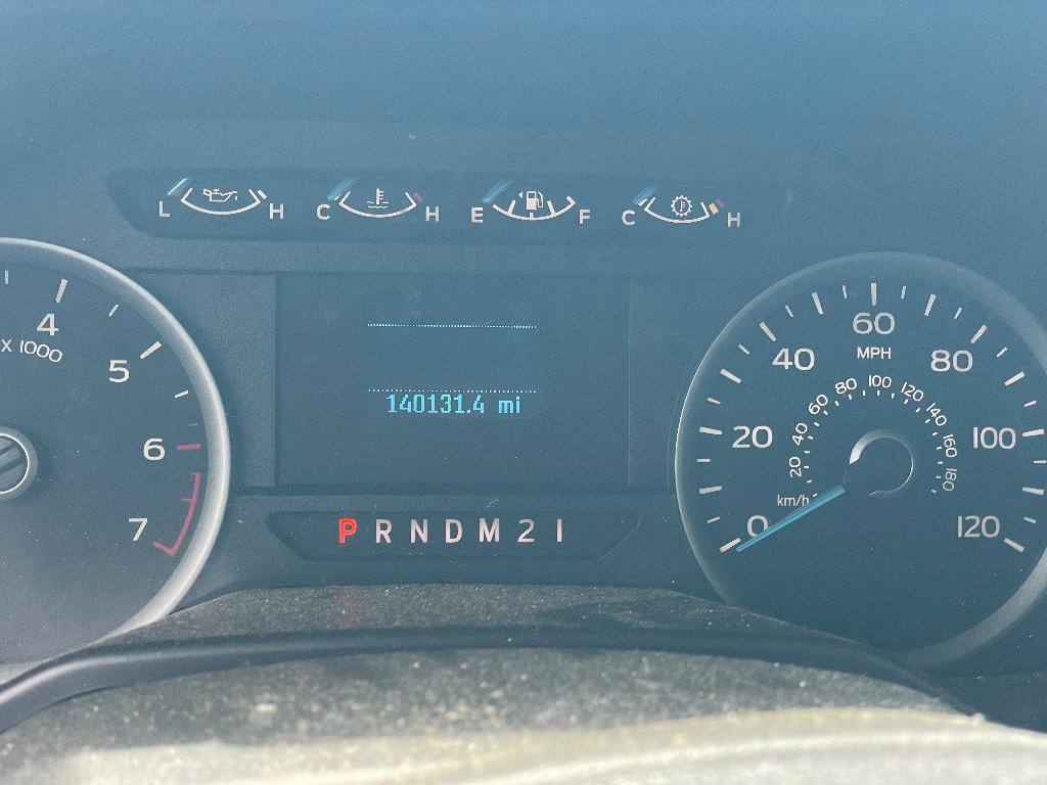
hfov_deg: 36.8
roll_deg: -2.9
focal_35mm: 52
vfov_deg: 28.0
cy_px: 392
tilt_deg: -23.6
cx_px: 524
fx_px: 1573
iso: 80
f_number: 2
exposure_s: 1/99
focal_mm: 6
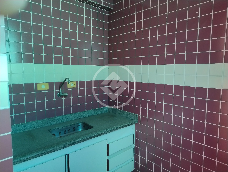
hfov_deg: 71.5
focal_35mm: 24
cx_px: 114
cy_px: 86
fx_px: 158
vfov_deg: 56.9
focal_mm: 5.56
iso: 869
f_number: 1.8
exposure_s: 1/40
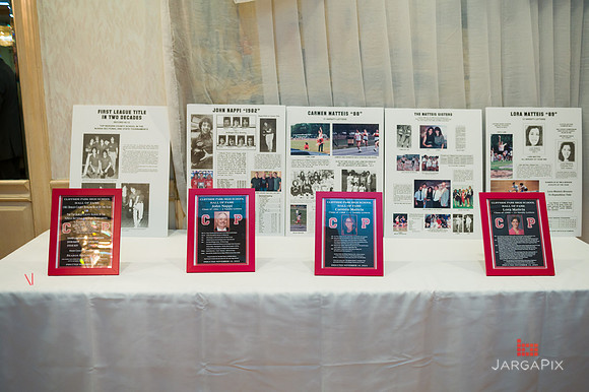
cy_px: 198
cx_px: 307
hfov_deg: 56.5
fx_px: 547
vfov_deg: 39.4
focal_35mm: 33
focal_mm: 32
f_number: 4
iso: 1000
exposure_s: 1/200
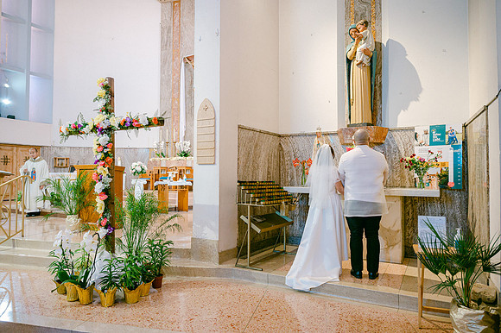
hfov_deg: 72.2
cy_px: 166
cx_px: 250
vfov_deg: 51.8
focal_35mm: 25
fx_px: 343
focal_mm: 24
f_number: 2.8
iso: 1600
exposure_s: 1/160
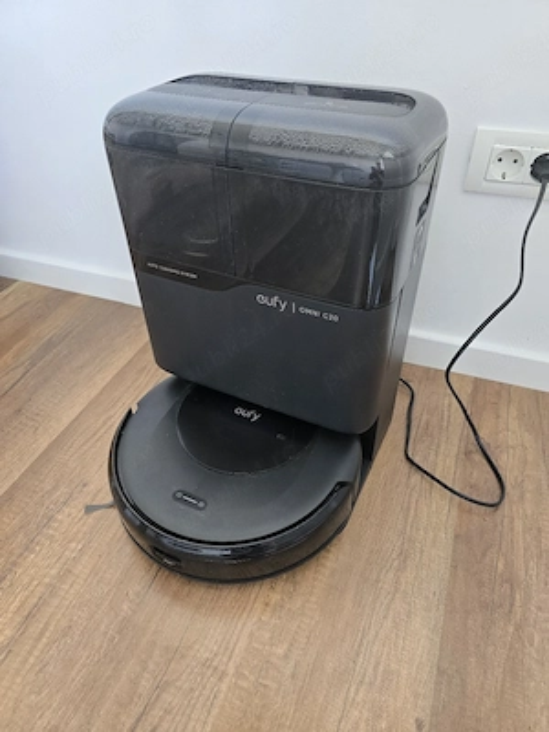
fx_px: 486
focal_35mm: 23
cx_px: 274
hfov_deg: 58.9
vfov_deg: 73.9
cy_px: 366
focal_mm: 6.3
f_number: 1.7
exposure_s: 1/101
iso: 320
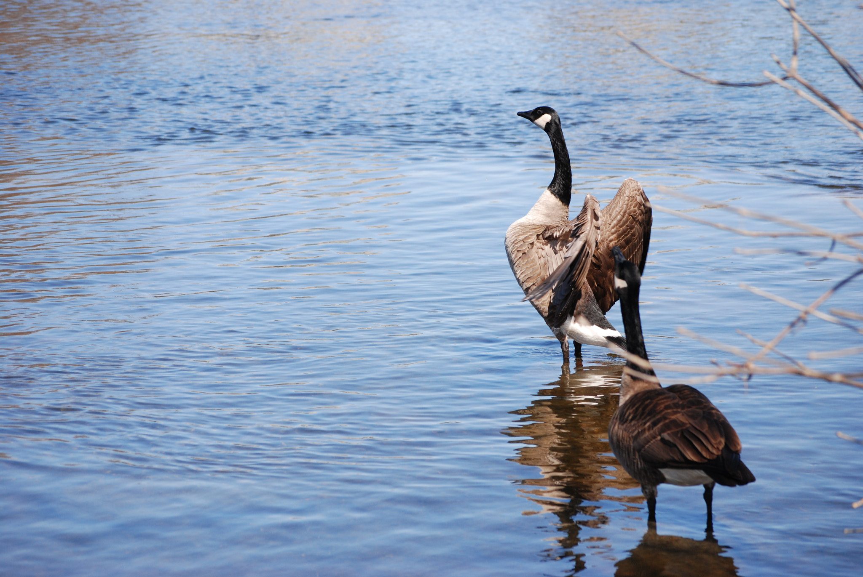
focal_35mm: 138
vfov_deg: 10.0
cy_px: 288
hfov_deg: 14.8
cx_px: 432
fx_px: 3312
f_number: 5.6
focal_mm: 92
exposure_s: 1/1000
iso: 320
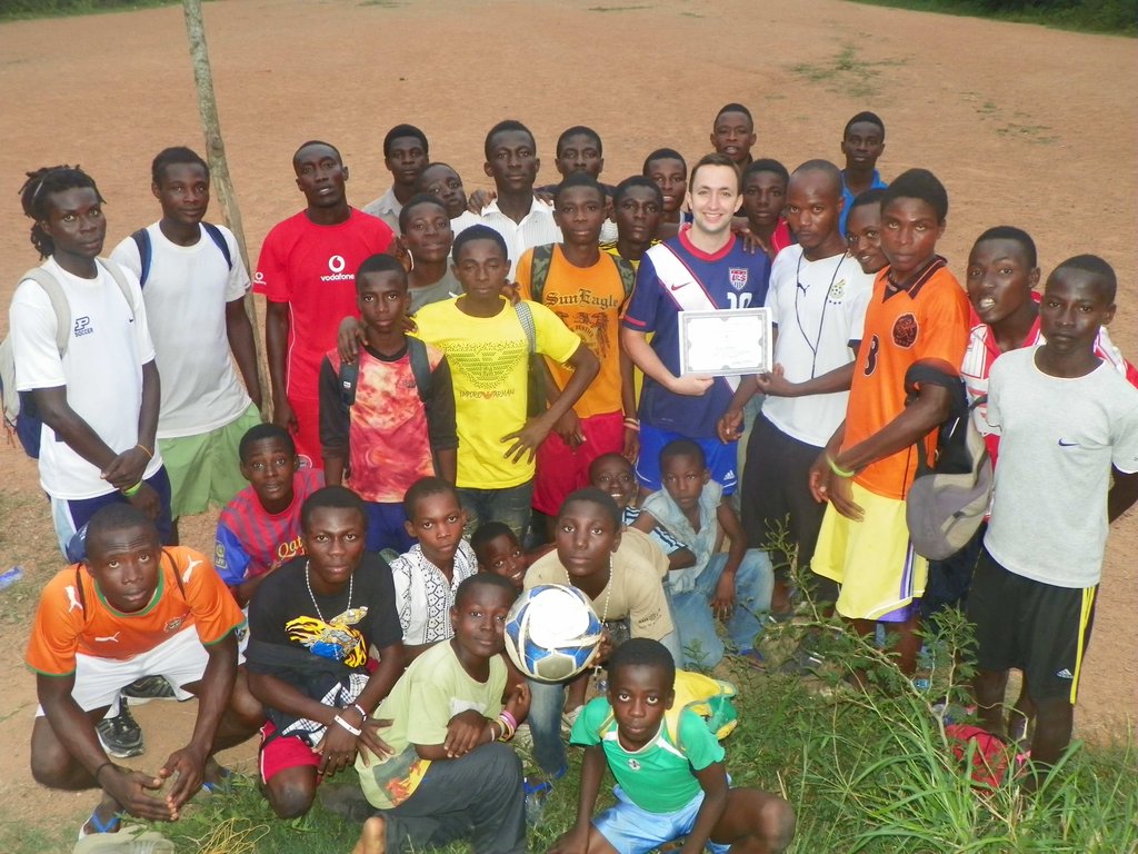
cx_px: 569
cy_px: 427
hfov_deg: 55.4
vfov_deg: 42.9
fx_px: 1085
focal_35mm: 33
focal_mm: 5.9
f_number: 2.8
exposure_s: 1/30
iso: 200
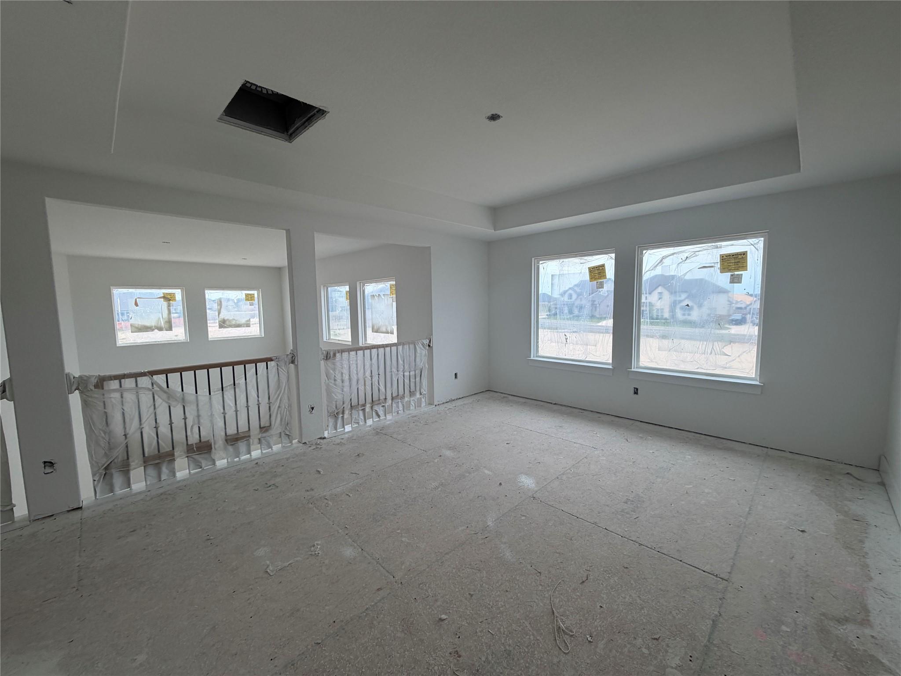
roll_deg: +1.3
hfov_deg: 102.1
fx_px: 364
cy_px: 338
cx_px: 450
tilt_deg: -6.2
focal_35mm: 14
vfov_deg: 85.7
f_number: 2.2
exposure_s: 1/224
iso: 40
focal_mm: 2.22
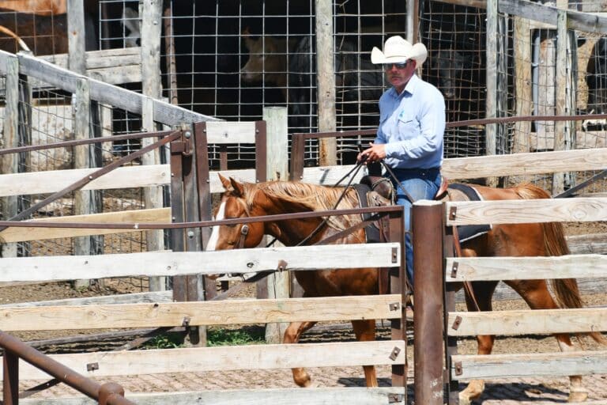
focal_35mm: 240
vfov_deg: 5.7
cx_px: 304
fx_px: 4046
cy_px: 202
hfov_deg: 8.6
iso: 160
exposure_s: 1/500
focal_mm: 160
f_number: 8
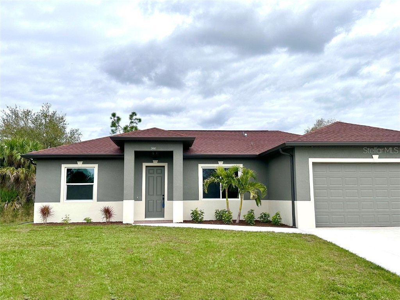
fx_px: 381
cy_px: 150
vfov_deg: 42.9
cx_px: 200
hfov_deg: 55.4
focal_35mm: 33
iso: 80
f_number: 1.78
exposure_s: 1/6623
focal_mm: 6.86
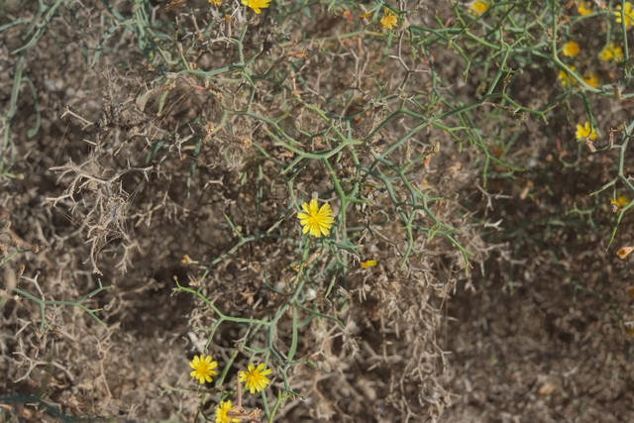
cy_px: 212
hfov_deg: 47.4
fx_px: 722
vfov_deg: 32.6
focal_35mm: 41
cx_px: 317
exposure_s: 1/450
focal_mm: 27
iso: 200
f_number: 7.1
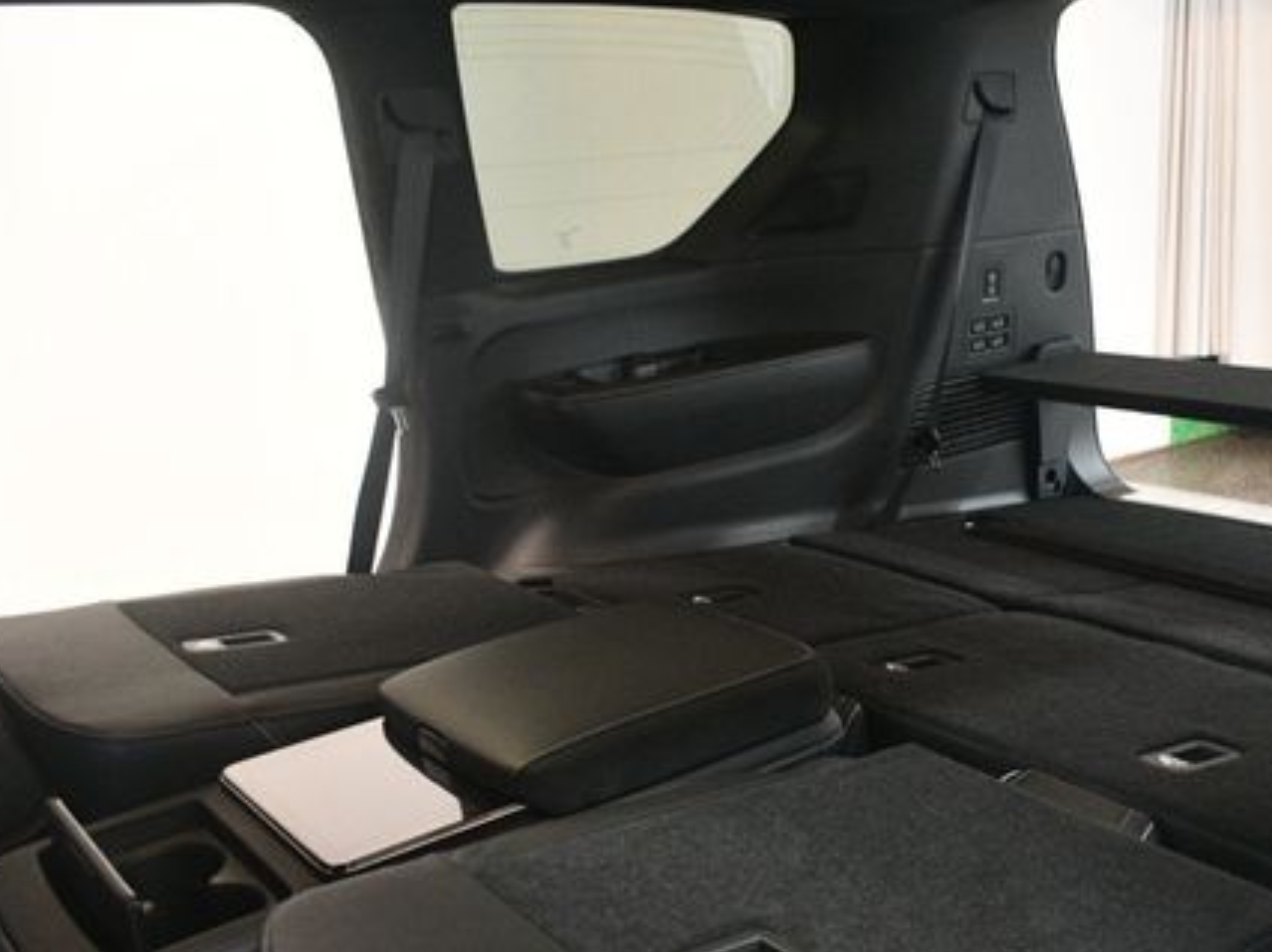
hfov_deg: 47.0
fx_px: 1432
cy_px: 633
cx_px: 863
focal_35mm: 39
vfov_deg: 36.4
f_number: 3.5
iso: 3200
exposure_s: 1/60
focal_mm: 18
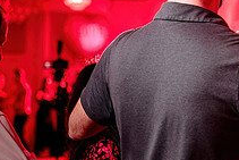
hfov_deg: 15.5
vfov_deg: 10.4
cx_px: 160
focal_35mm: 132
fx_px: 877
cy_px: 97
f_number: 2.8
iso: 500
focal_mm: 48
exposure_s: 1/125
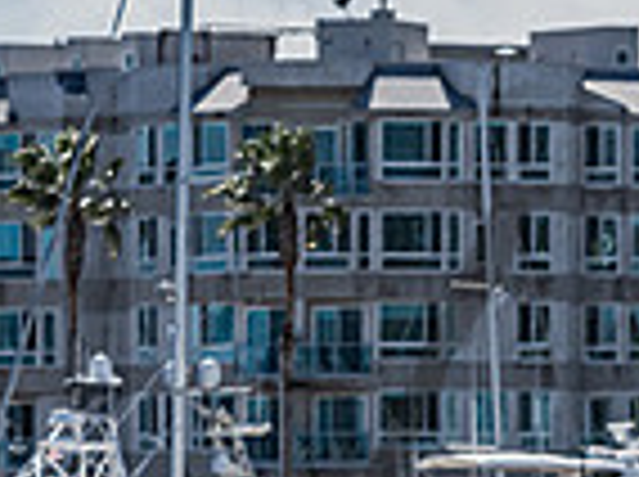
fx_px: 13176
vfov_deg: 2.1
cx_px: 1360
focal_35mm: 715
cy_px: 989
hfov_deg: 2.8
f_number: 10
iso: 320
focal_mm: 155
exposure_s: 1/1600
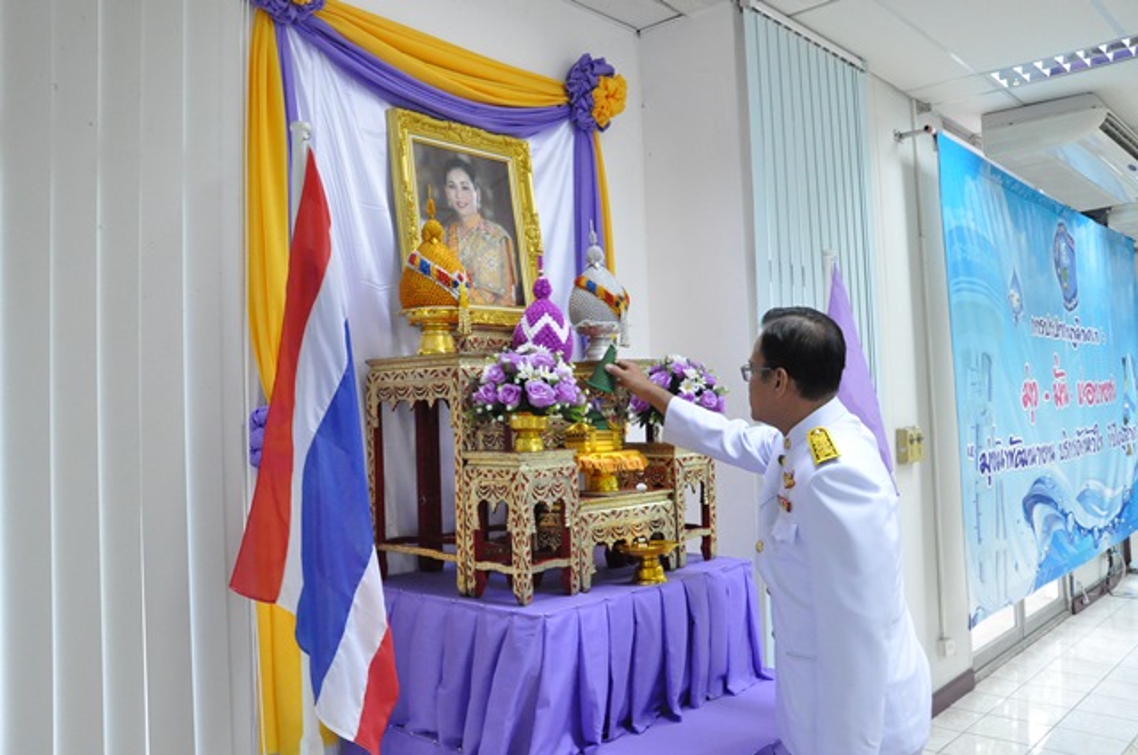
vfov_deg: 47.8
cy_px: 378
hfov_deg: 67.4
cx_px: 569
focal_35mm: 27
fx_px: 852
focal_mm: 18
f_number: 9
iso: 3200
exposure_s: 1/50
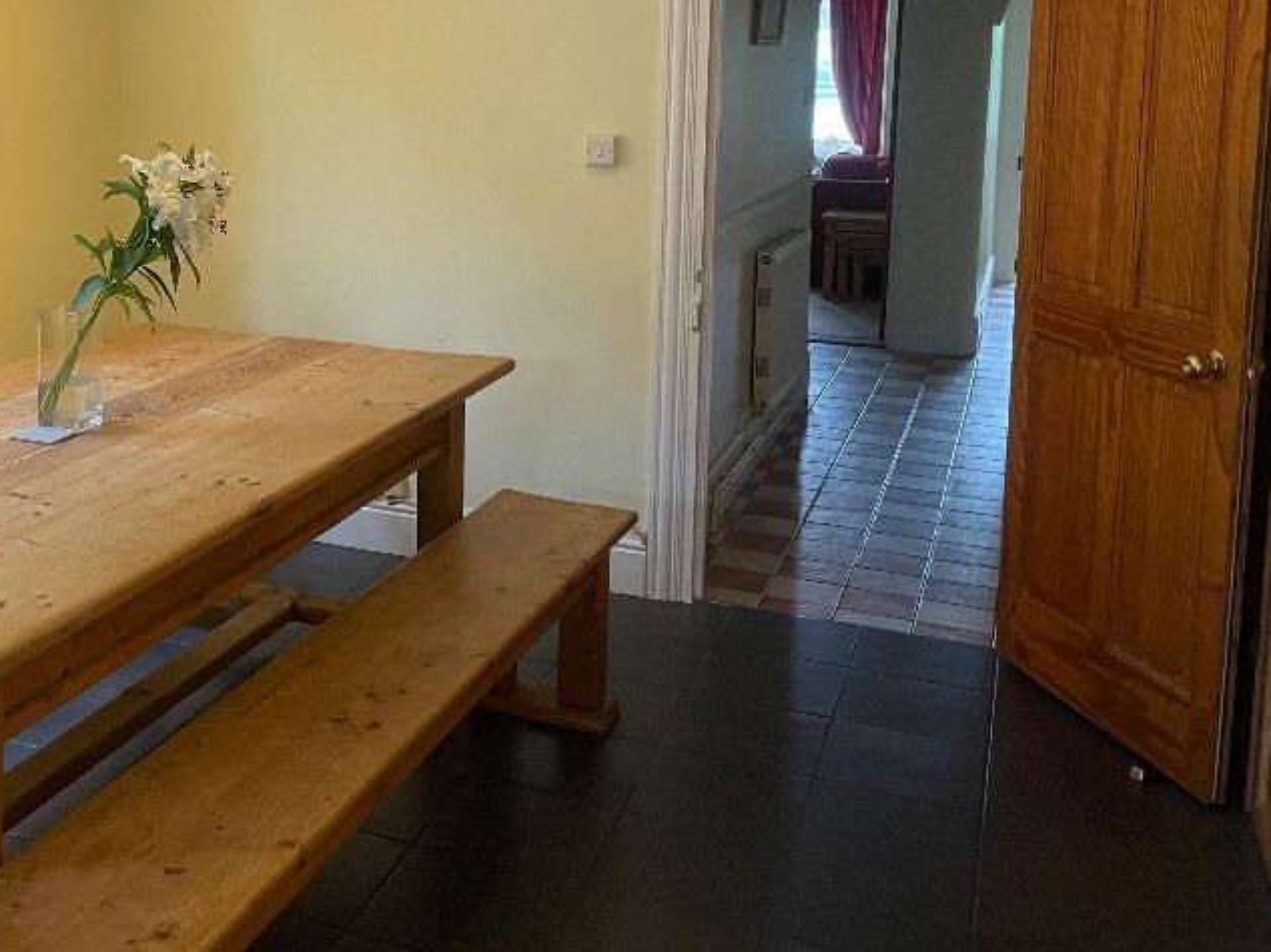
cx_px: 261
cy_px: 218
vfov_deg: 33.5
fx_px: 1542
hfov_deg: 42.8
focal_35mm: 42
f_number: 1.6
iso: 125
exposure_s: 1/71
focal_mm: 4.2
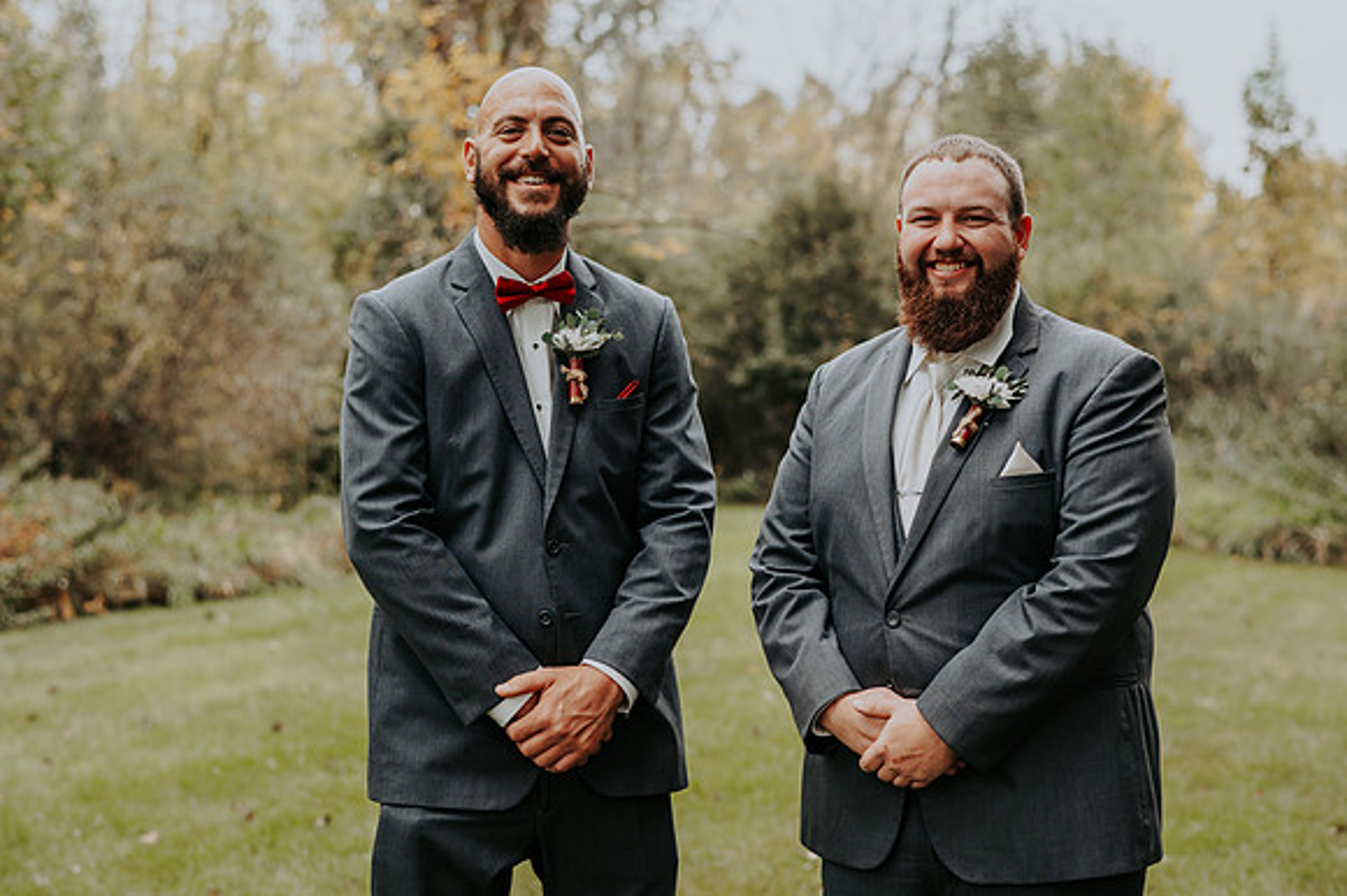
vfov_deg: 23.4
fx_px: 2169
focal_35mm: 58
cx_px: 674
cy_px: 448
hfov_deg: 34.5
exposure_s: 1/1000
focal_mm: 58
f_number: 2.8
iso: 500
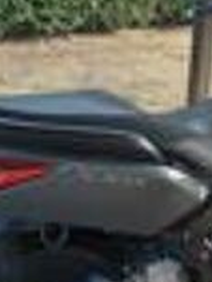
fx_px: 578
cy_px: 110
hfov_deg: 20.7
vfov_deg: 27.3
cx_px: 148
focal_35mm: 71
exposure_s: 1/216
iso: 50
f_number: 1.8
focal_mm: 4.69
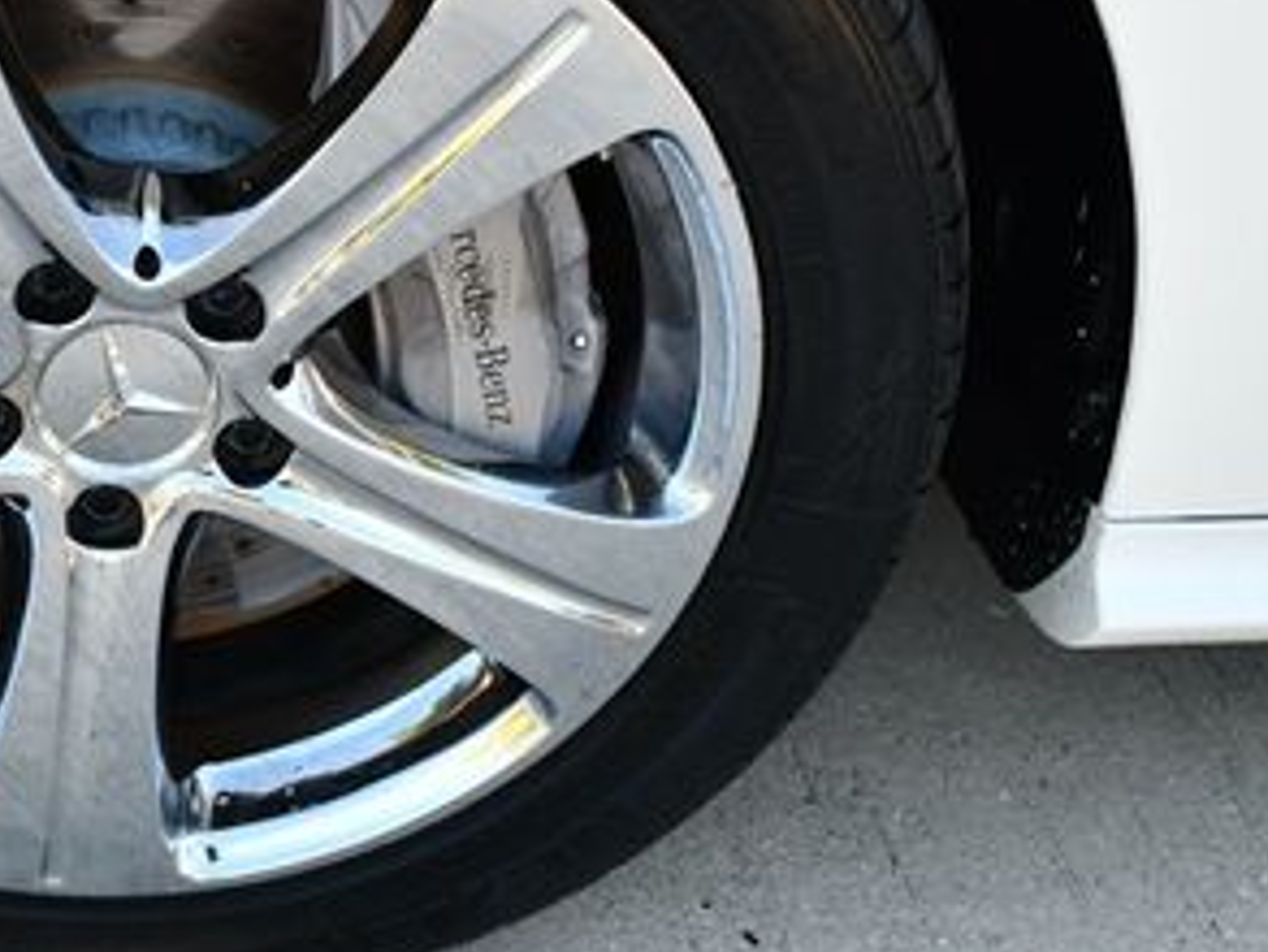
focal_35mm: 84
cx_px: 26
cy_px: 411
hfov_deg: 22.5
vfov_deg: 17.6
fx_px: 3078
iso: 400
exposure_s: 1/250
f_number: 5.6
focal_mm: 20
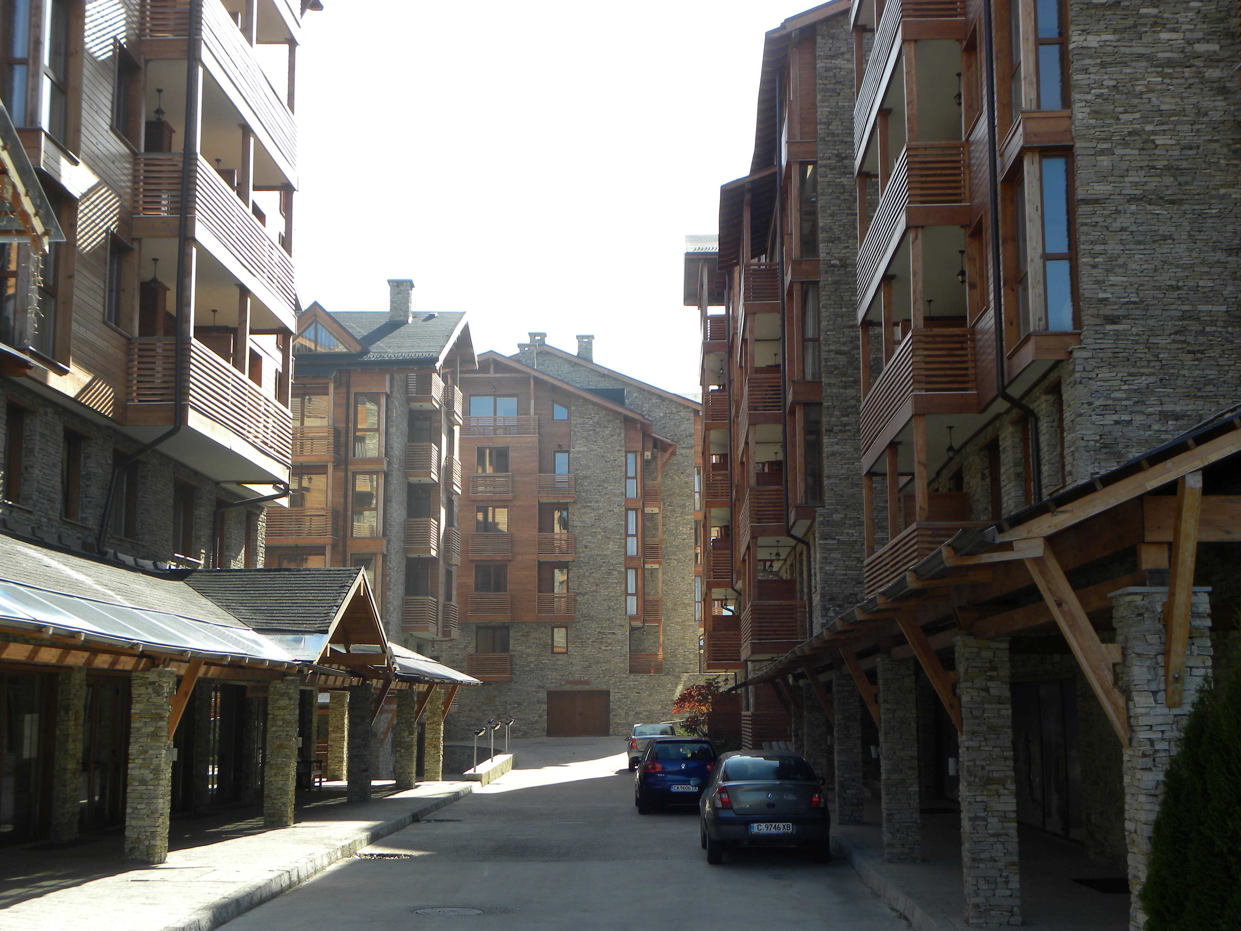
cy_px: 466
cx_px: 620
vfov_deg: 31.5
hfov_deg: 41.2
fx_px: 1649
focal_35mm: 46
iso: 64
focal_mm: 8.2
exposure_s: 1/210
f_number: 4
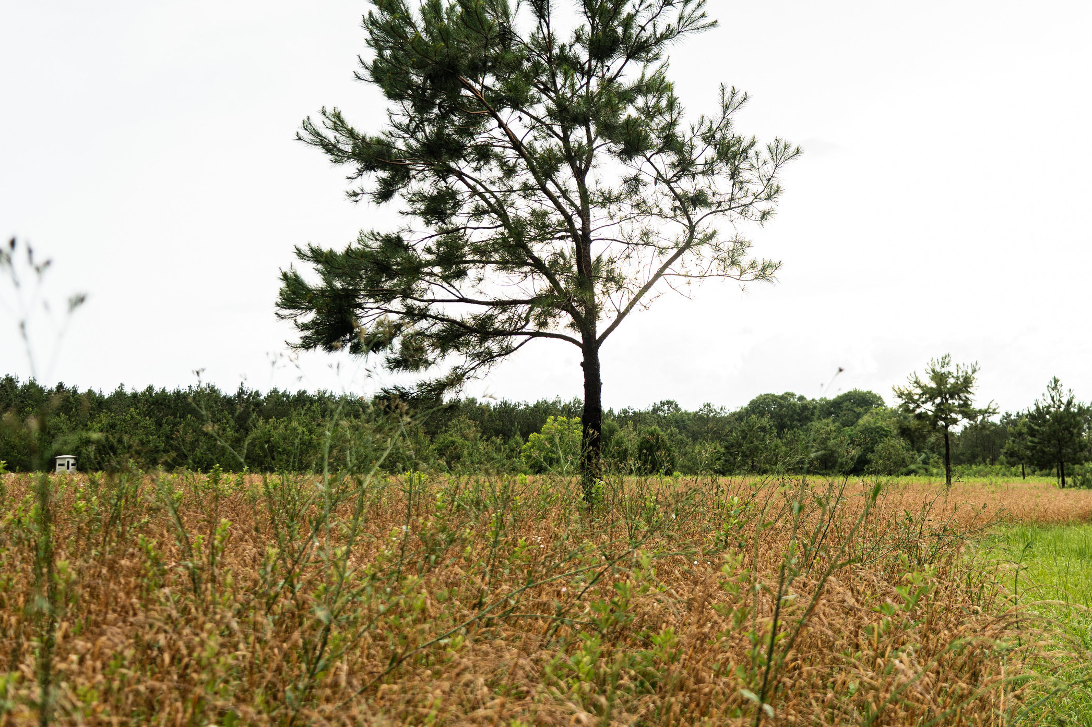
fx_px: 1425
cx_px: 758
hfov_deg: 41.2
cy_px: 257
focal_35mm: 47
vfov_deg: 28.5
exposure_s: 1/160
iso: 320
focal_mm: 32
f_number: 4
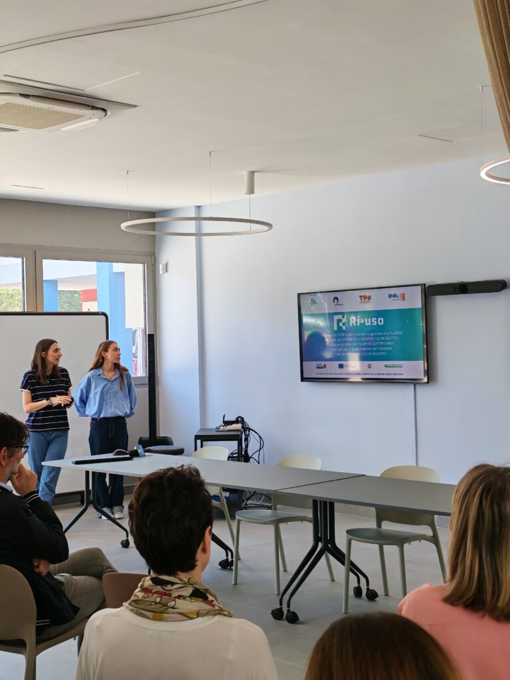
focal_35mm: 54
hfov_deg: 27.0
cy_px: 340
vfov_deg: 35.5
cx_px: 255
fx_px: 1061
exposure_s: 1/100
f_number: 1.9
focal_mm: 6.12
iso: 160
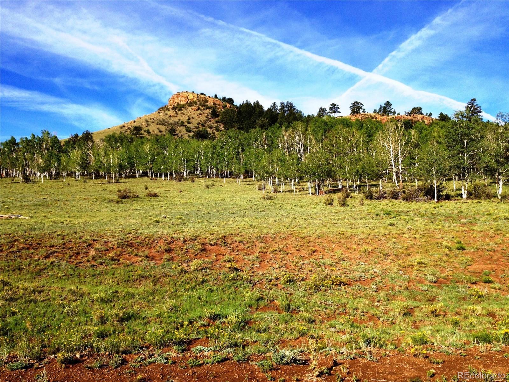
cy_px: 191
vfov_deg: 40.7
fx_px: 515
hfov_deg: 52.6
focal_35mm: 35
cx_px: 254
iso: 64
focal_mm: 4.28
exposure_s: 1/1534
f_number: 2.4
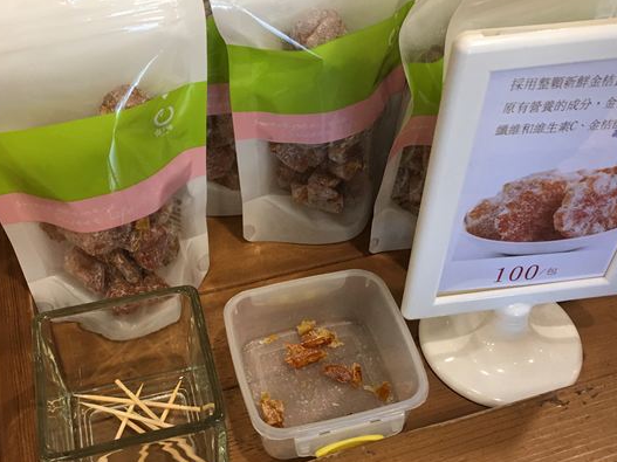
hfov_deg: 42.9
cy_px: 246
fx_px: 784
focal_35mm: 44
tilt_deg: -49.6
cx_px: 289
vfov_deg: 32.9
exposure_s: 1/15
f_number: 2.2
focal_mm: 4.15
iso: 50
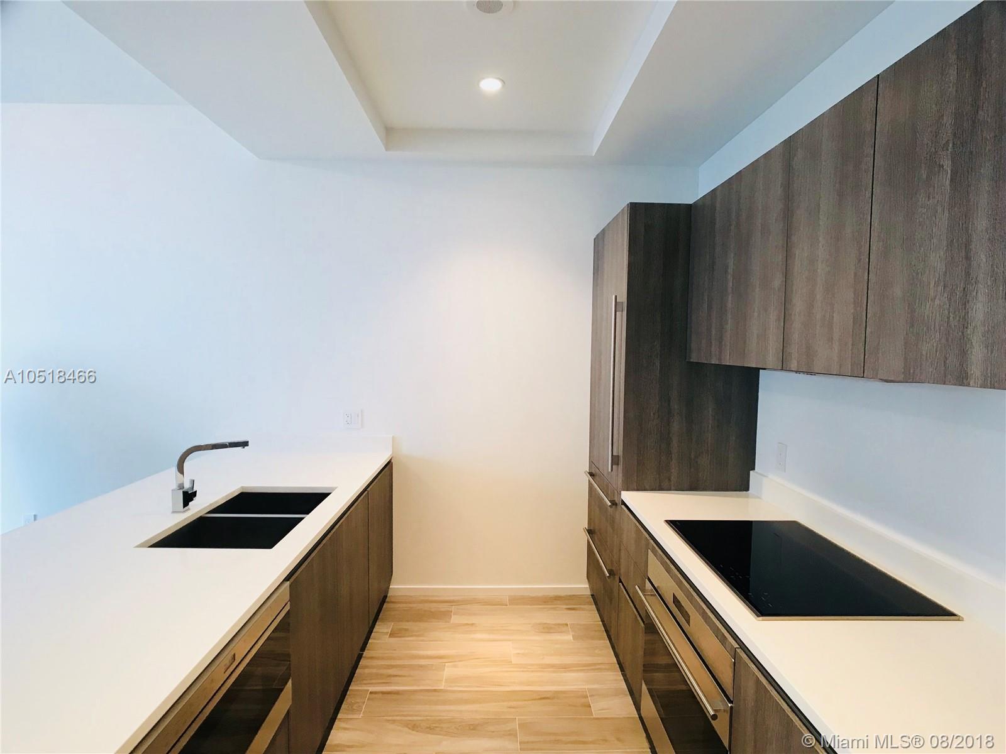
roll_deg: -0.6
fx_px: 814
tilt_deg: -3.3
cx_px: 503
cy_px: 377
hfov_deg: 63.4
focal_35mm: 28
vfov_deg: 49.7
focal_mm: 3.99
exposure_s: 1/20
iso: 40
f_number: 1.8
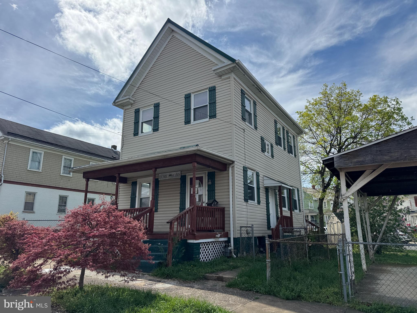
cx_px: 208
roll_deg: -0.3
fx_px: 289
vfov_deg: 56.8
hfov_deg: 71.6
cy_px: 156
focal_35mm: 24
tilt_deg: +14.8
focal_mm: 6.76
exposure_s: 1/7092
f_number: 1.78
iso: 80
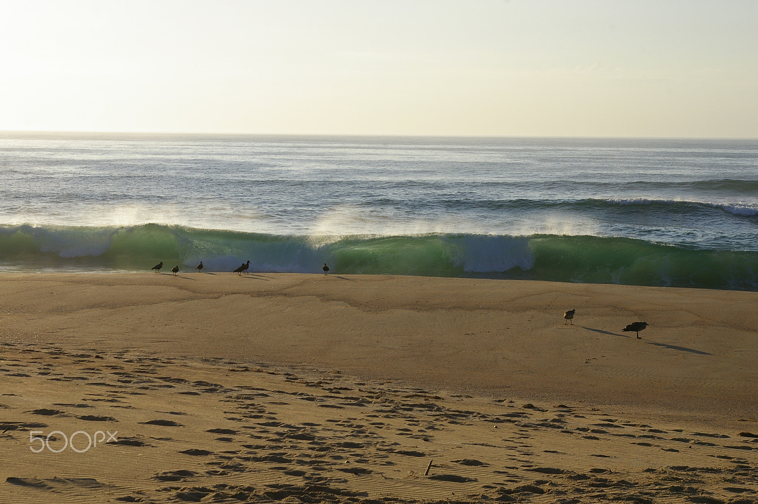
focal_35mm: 82
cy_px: 252
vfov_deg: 16.5
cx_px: 379
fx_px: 1736
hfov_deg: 24.6
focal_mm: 55
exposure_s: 1/350
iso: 200
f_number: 11
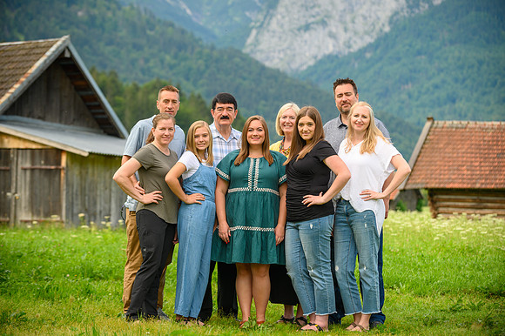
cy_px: 168
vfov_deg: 13.9
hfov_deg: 20.8
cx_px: 252
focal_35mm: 98
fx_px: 1374
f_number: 4
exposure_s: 1/500
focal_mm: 98
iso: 125
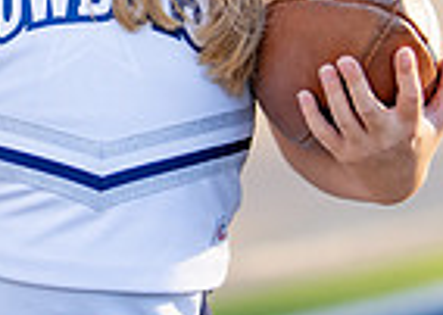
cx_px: 40
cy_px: 28
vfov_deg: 6.2
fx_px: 2902
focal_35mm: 231
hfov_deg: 8.7
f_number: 1.2
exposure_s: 1/1600
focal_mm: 50
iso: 100
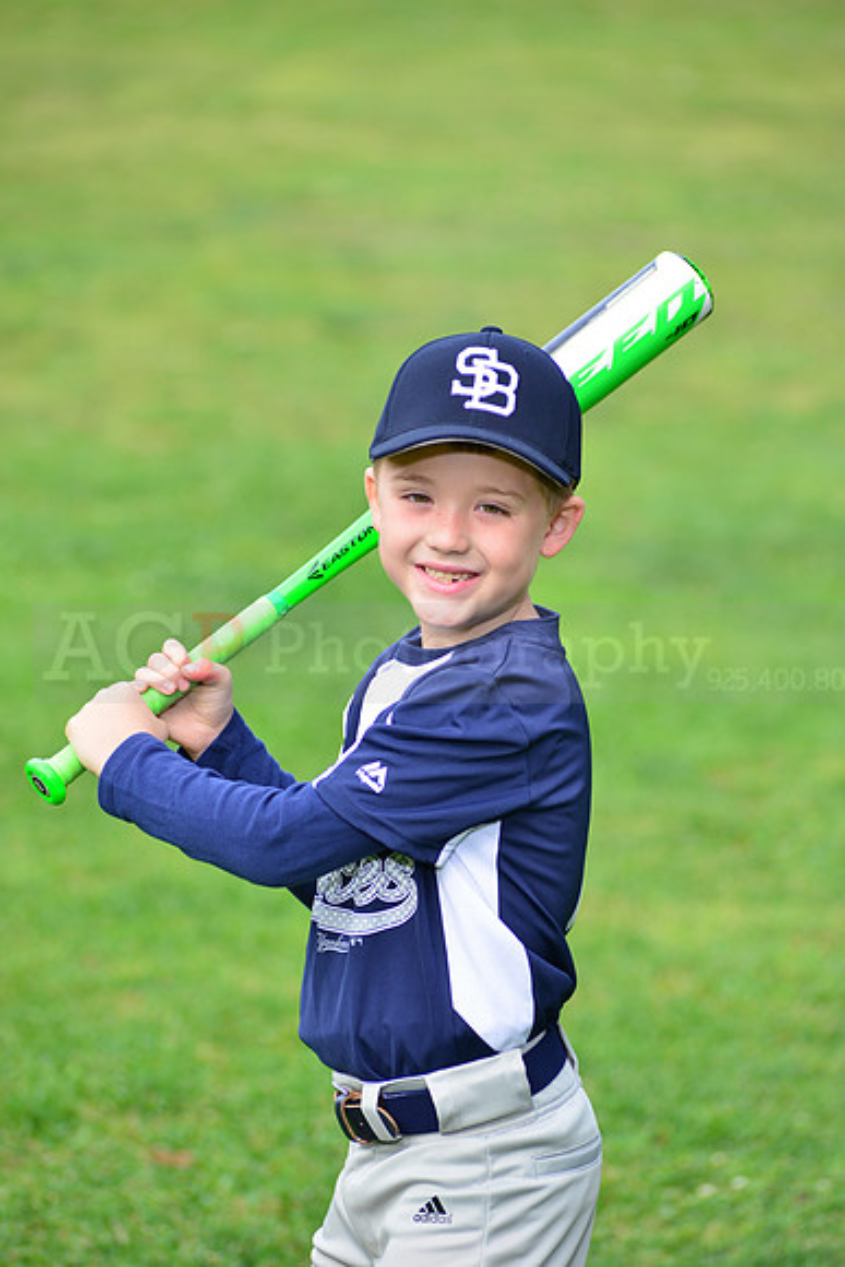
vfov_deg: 12.8
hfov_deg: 8.6
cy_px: 634
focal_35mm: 160
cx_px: 422
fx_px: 5630
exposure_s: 1/200
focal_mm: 160
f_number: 5.6
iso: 320
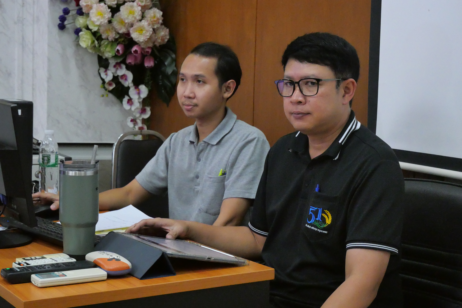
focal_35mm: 68
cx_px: 231
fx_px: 873
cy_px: 154
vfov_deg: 20.0
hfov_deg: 29.6
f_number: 5.6
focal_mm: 33
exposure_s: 1/125
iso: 6400
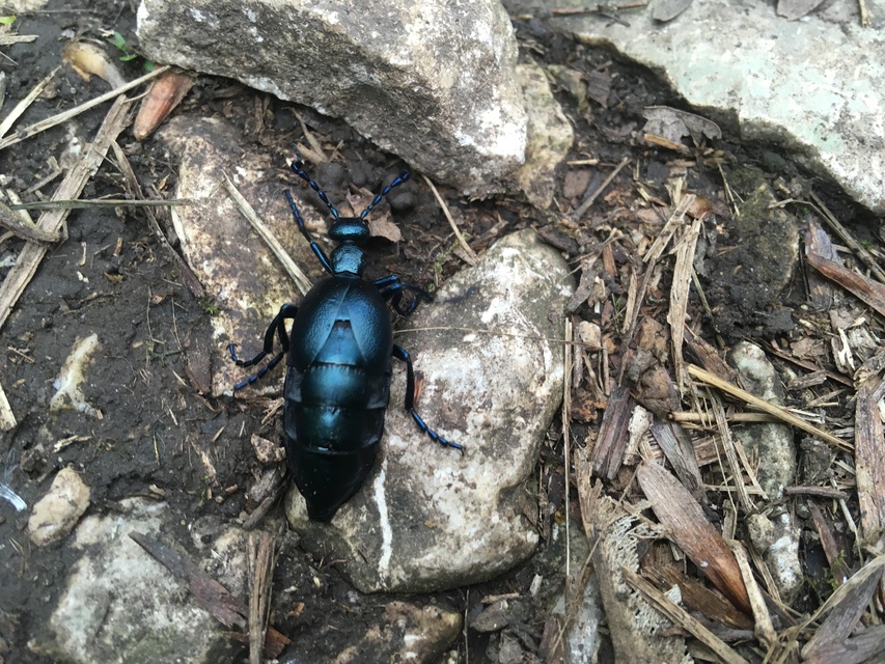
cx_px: 442
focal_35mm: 29
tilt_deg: -59.4
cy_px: 332
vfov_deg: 48.2
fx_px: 742
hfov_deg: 61.7
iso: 32
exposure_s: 1/33
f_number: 2.2
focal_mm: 4.15
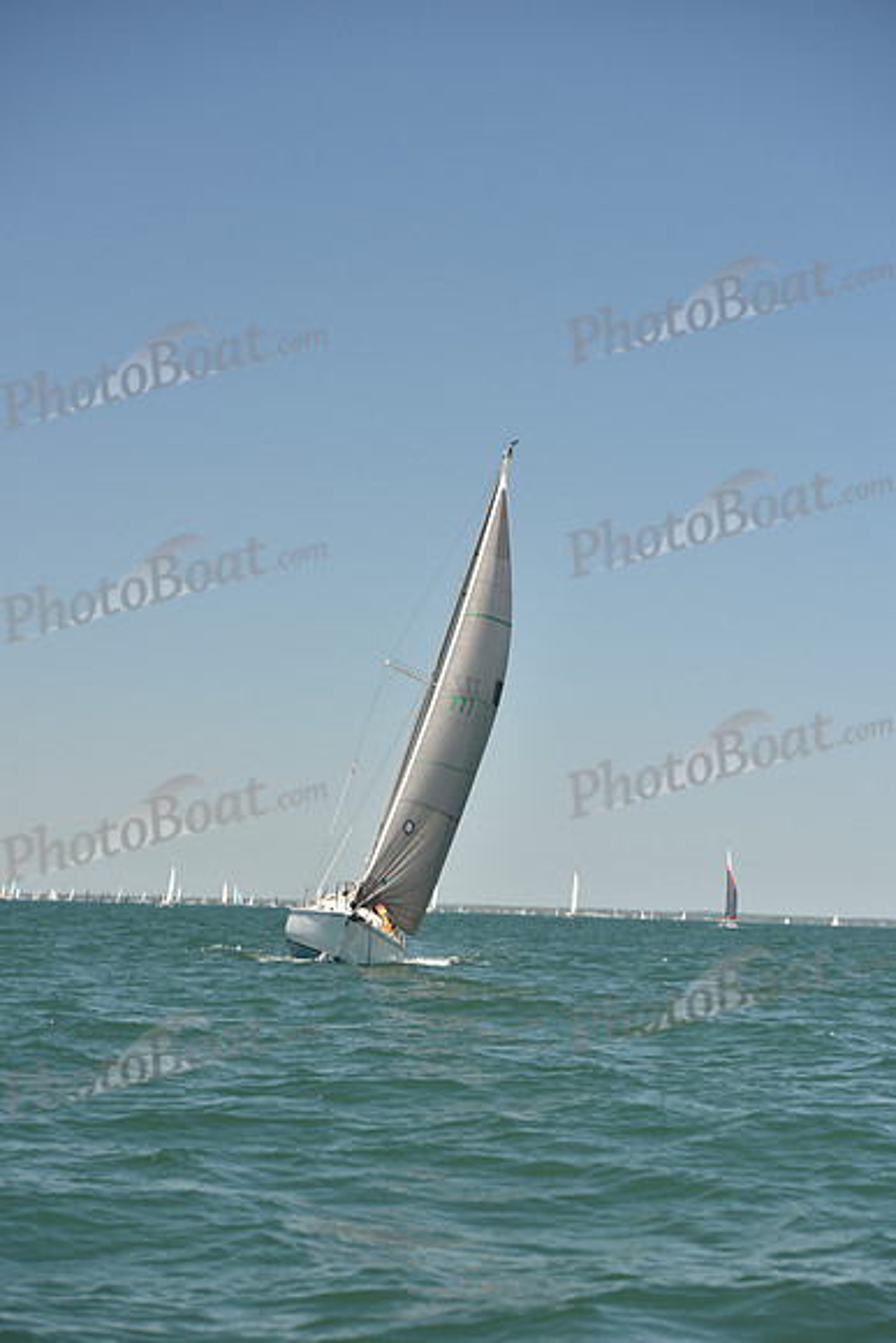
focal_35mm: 86
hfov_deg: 15.9
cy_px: 672
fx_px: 3209
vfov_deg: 23.6
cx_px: 448
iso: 250
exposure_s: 1/800
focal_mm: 86
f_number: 5
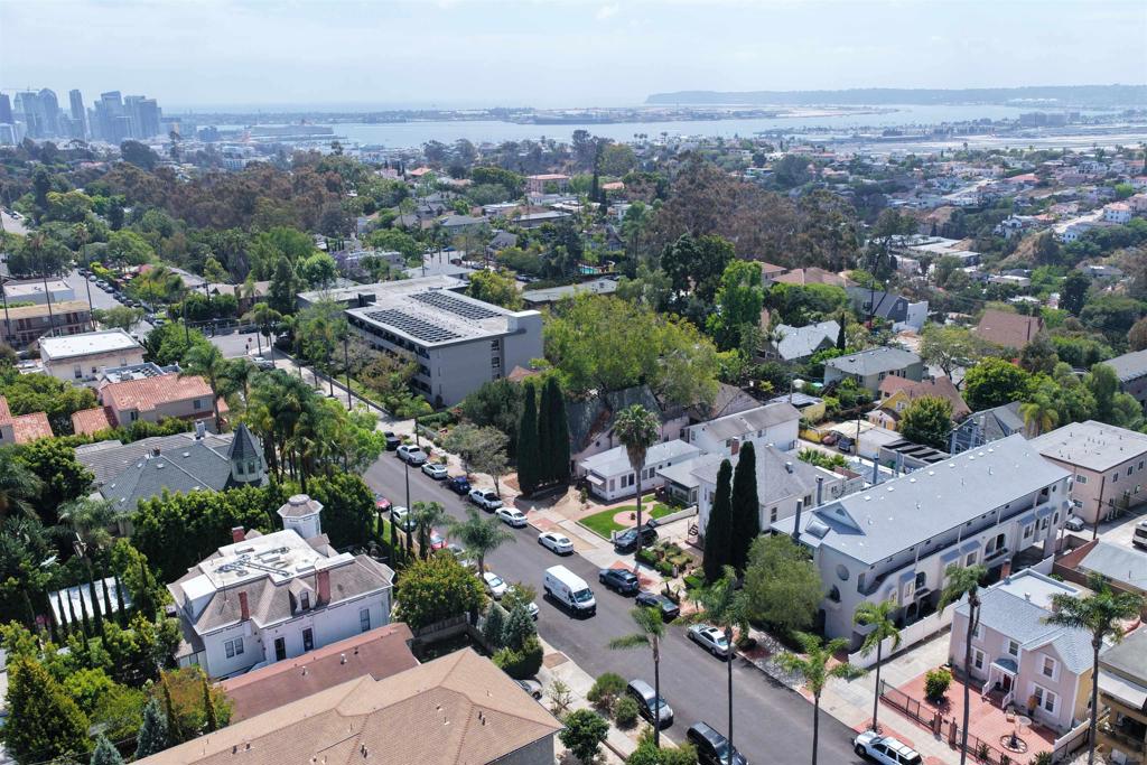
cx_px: 574
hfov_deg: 65.5
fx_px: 892
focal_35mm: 28
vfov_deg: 46.4
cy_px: 382
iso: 100
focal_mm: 14.45
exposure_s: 1/640
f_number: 2.8
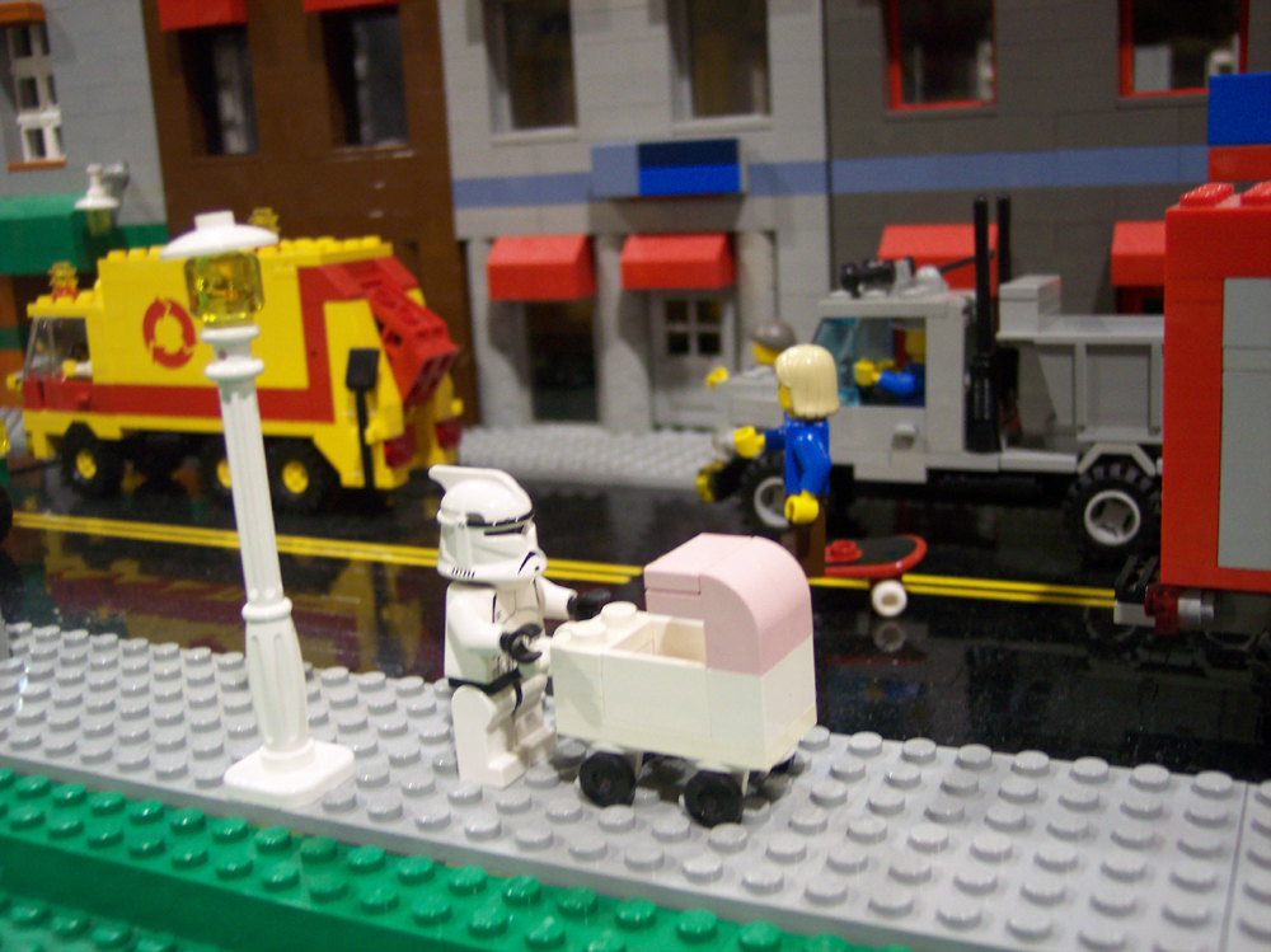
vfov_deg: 37.7
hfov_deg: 49.0
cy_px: 476
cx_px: 636
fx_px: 1395
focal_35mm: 38
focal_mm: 8
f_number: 2.8
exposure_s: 1/10
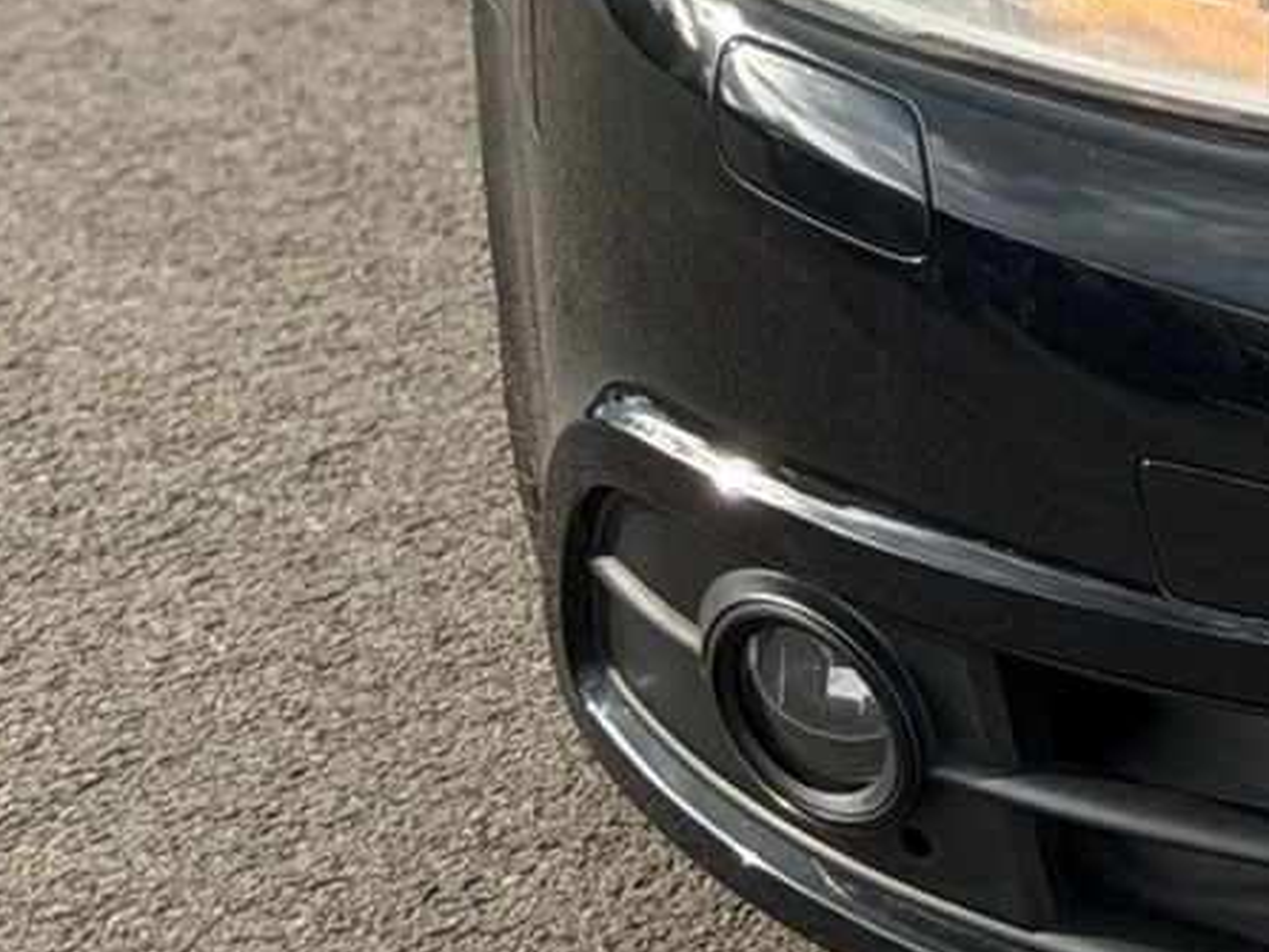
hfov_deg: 8.5
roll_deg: +1.1
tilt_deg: -14.3
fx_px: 8104
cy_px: -630
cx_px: 2518
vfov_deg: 6.6
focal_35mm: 221
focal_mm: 6.76
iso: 64
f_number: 1.78
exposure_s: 1/1242
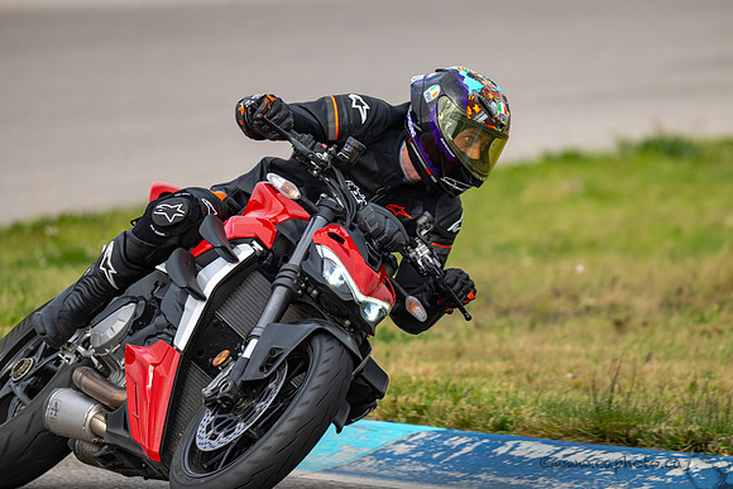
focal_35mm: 600
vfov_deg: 2.3
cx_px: 366
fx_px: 12219
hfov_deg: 3.4
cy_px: 244
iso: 640
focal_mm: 600
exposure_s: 1/1250
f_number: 6.3
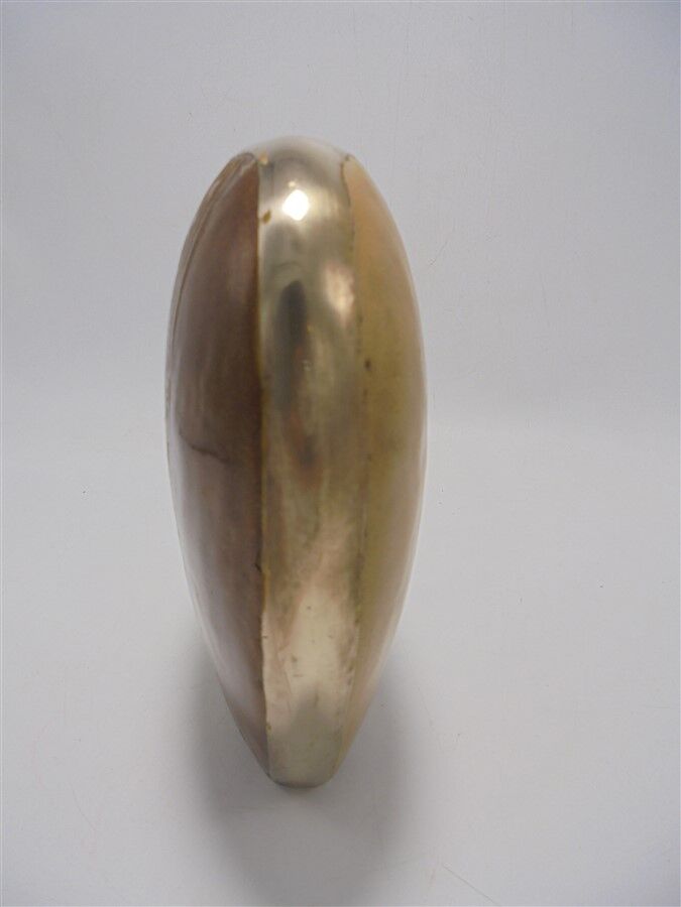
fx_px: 682
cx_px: 340
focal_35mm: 26
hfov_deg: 53.1
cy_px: 454
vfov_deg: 67.3
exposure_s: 1/100
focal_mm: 4.6
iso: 100
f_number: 3.5
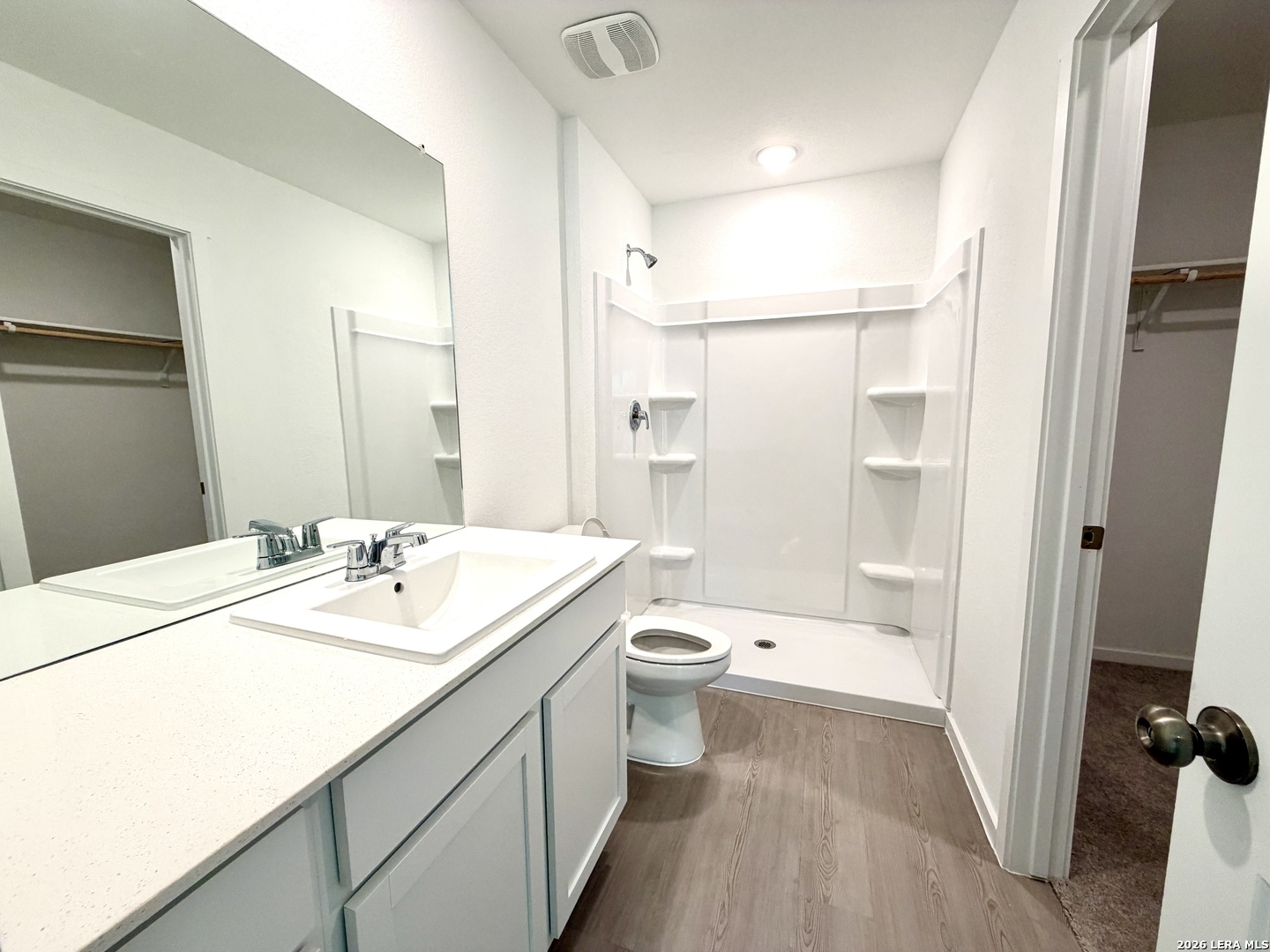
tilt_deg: -6.5
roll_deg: +0.4
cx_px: 635
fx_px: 514
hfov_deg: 102.1
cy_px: 476
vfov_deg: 85.7
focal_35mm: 14
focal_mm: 2.22
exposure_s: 1/120
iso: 160
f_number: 2.2
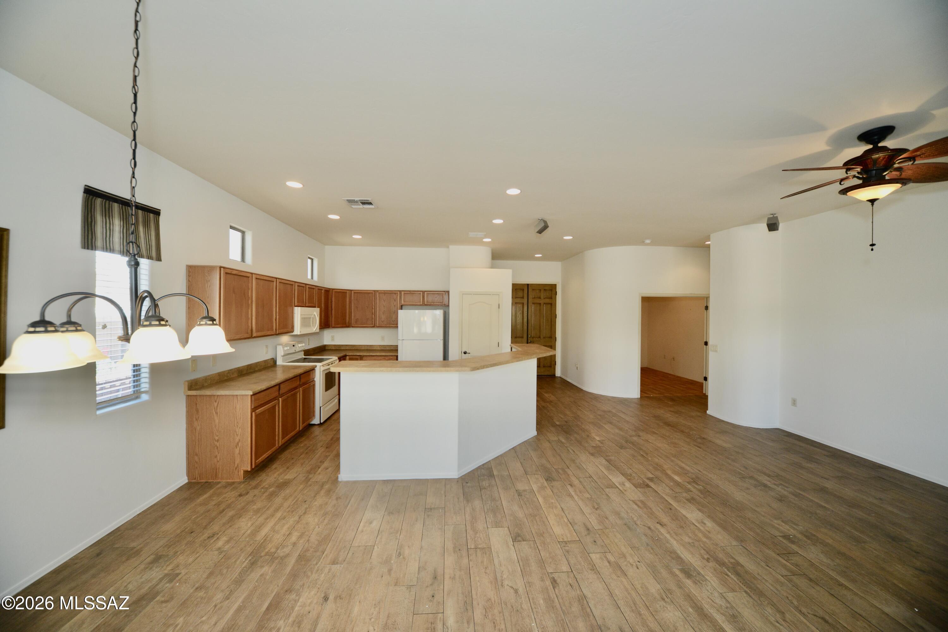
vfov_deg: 90.0
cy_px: 316
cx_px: 474
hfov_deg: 112.6
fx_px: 316
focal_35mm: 12
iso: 800
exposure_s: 1/80
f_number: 7.1
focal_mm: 12
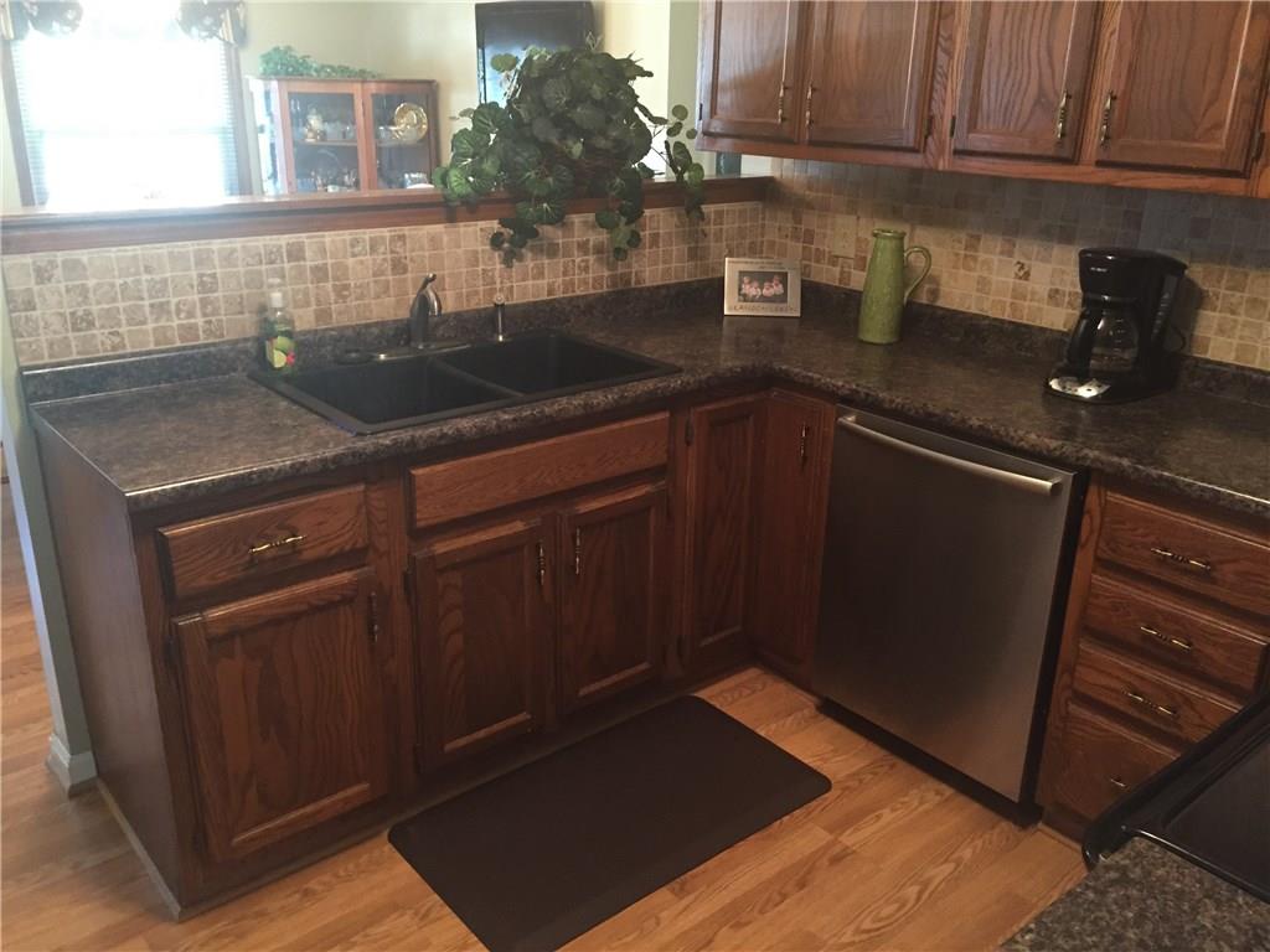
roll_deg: -1.6
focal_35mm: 29
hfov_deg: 61.7
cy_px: 476
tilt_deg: -19.7
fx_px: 1064
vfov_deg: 48.2
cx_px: 635
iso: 250
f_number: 2.2
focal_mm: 4.15
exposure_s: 1/24
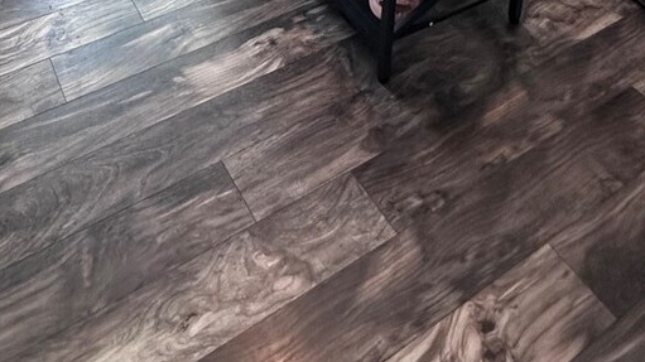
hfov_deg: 46.9
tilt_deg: -15.9
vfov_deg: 18.7
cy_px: -347
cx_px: 234
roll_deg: -2.0
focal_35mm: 43
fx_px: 735
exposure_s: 1/60
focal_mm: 2.22
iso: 160
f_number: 2.2
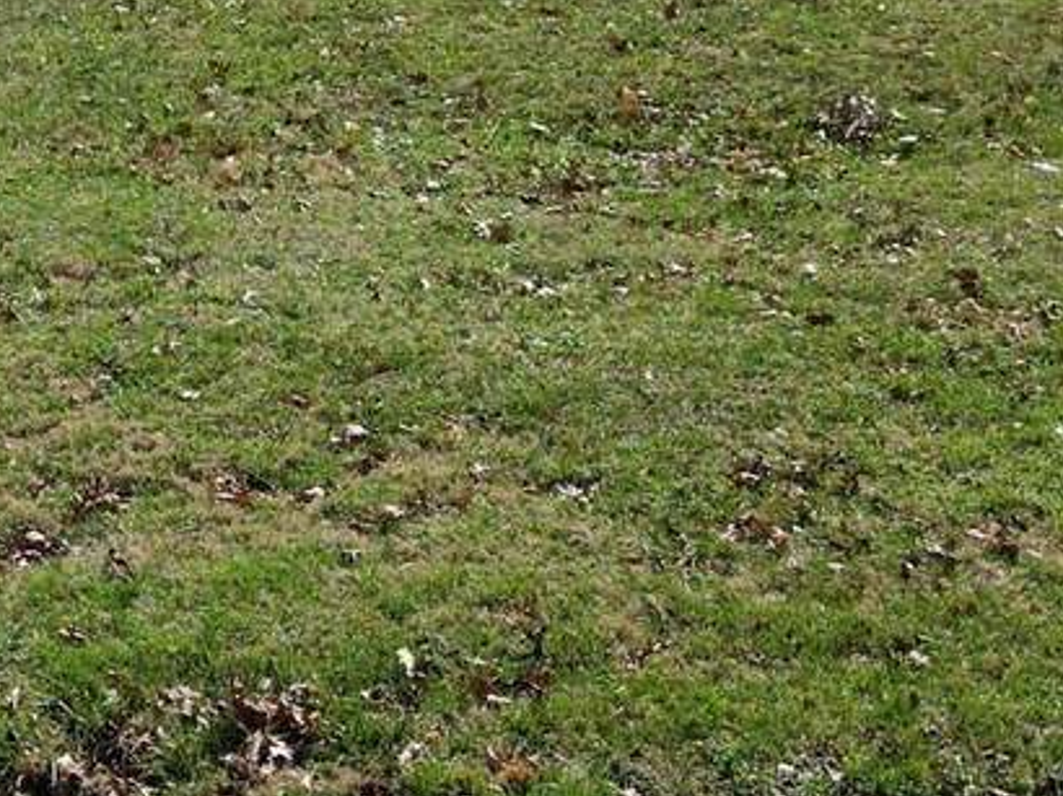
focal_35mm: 75
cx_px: 29
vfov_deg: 19.3
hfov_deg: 24.9
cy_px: 117
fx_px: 2302
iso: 200
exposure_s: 1/3000
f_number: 1.7
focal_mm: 6.72
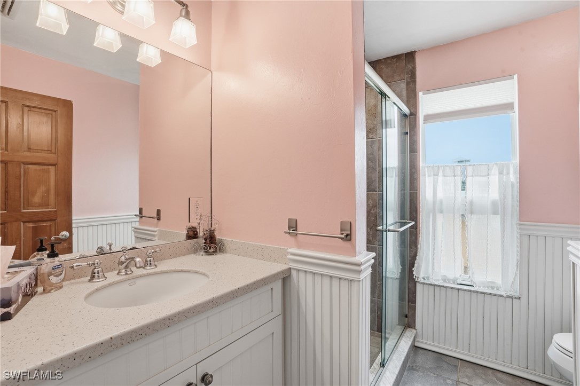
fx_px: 258
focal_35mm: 16
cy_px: 193
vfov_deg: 73.7
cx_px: 290
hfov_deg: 96.8
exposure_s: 1/160
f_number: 9
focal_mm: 16
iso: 400
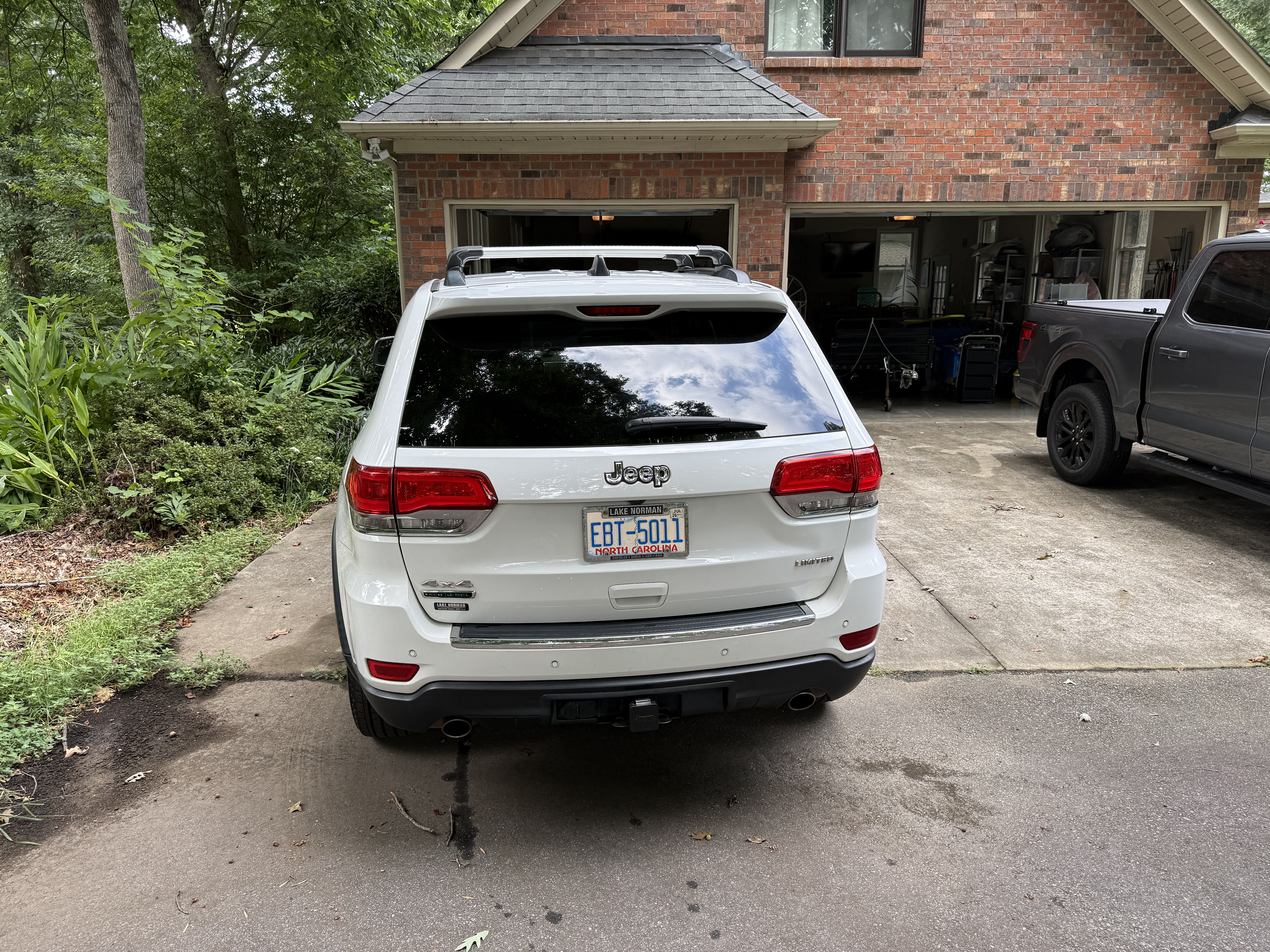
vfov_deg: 56.8
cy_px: 476
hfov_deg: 71.6
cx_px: 635
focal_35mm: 24
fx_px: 881
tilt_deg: -10.3
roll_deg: -0.9
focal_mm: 6.76
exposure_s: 1/385
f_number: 1.78
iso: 80
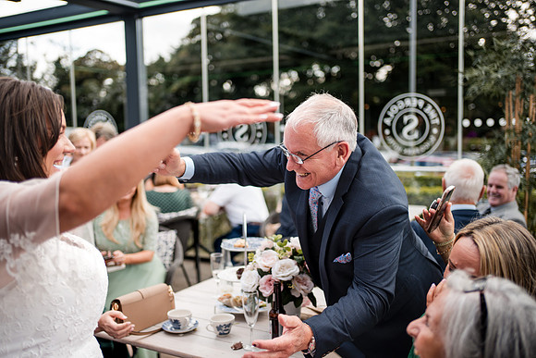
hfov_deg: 54.4
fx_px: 521
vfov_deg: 37.9
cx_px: 268
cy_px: 179
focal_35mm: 35
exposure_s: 1/640
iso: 100
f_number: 1.8
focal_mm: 35
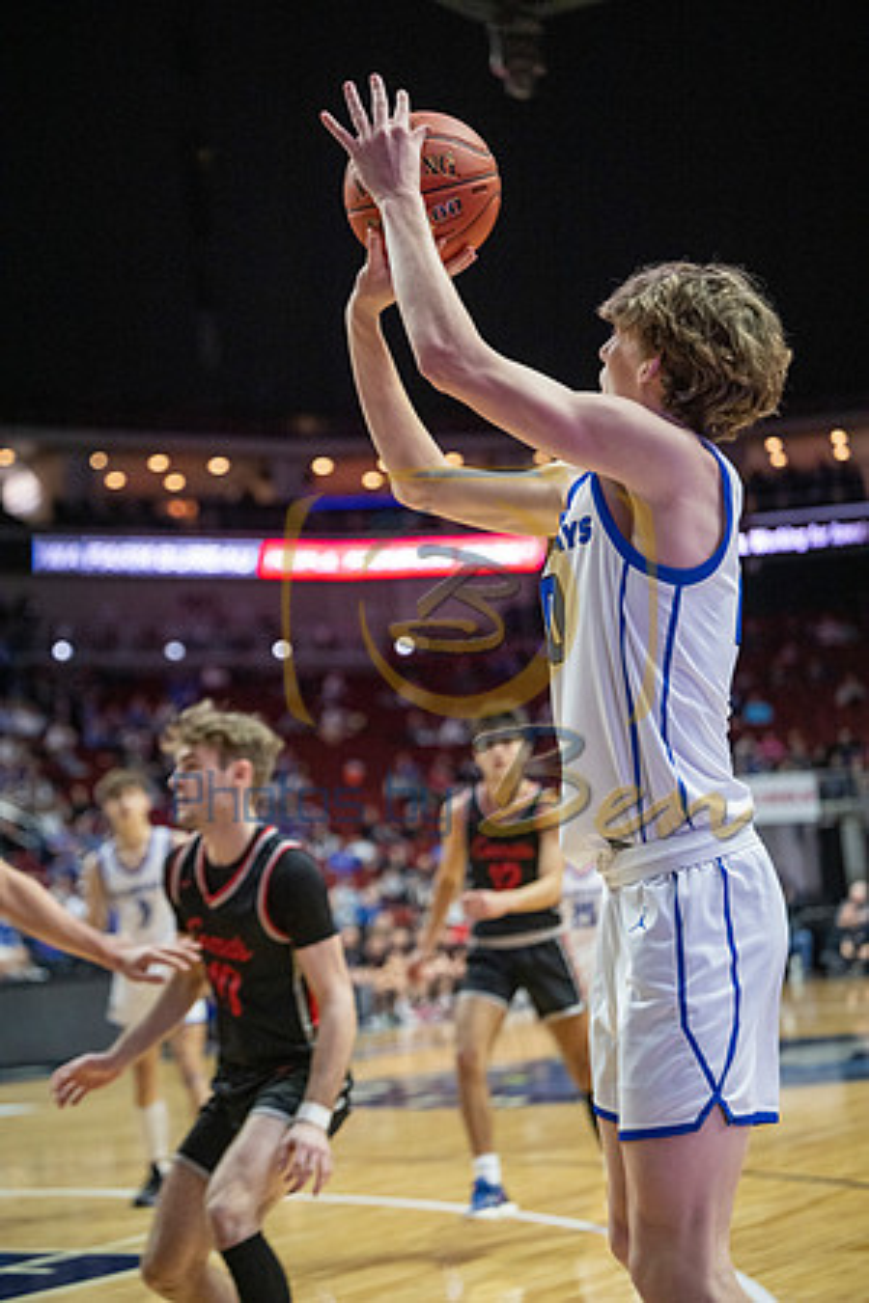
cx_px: 434
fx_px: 2534
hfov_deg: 19.5
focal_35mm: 70
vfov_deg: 28.8
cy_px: 652
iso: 2500
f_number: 2.8
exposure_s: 1/1250
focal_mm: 70
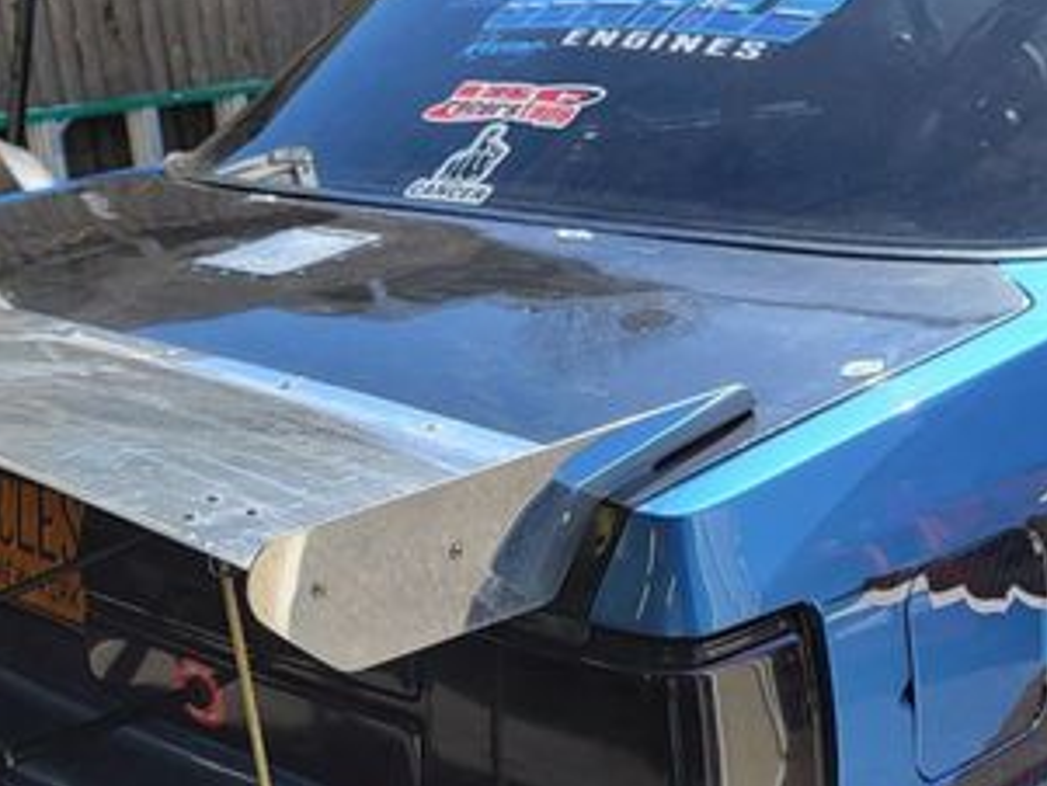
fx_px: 1543
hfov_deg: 37.2
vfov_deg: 28.4
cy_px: 536
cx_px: 664
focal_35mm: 51
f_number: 1.8
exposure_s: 1/312
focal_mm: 6.7
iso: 16
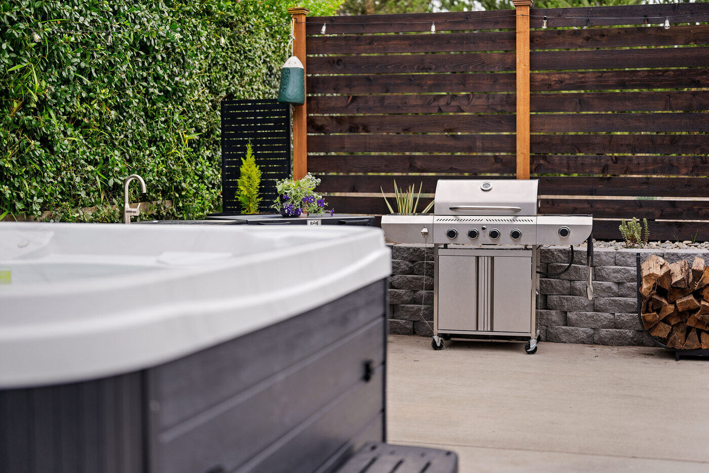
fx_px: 985
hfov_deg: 39.6
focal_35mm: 50
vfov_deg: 27.0
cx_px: 354
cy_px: 236
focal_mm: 50
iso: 400
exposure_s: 1/4000
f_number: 1.8
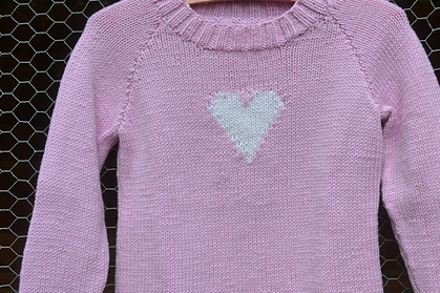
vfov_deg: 24.5
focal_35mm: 55
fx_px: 672
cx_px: 255
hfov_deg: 36.2
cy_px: 184
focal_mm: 24
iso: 200
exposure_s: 1/125
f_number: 5.6
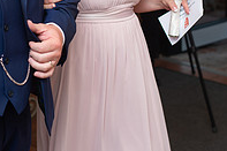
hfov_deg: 19.6
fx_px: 649
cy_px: -15
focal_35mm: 103
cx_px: 41
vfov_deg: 13.0
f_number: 2.8
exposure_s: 1/100
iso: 250
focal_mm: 35
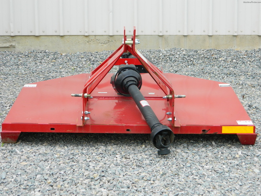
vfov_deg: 14.4
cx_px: 130
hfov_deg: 19.1
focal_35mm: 103
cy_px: 98
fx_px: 777
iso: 80
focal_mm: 18.6
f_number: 4.5
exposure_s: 1/80
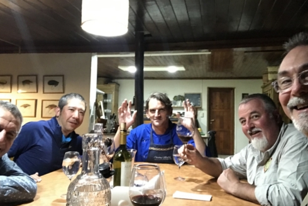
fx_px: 291
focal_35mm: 34
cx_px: 151
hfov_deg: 55.8
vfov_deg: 38.9
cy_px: 93
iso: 500
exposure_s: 1/17
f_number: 2.2
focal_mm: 2.87
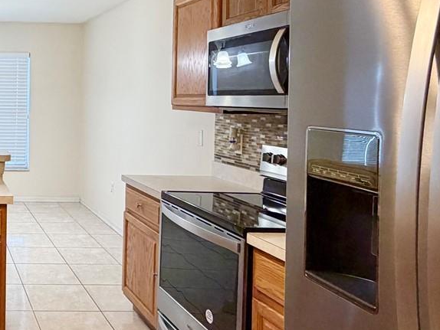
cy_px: 100
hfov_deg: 39.6
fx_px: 496
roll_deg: -2.1
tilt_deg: -0.7
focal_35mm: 39
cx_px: -38
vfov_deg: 36.3
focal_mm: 2.22
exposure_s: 1/120
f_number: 2.2
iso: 200
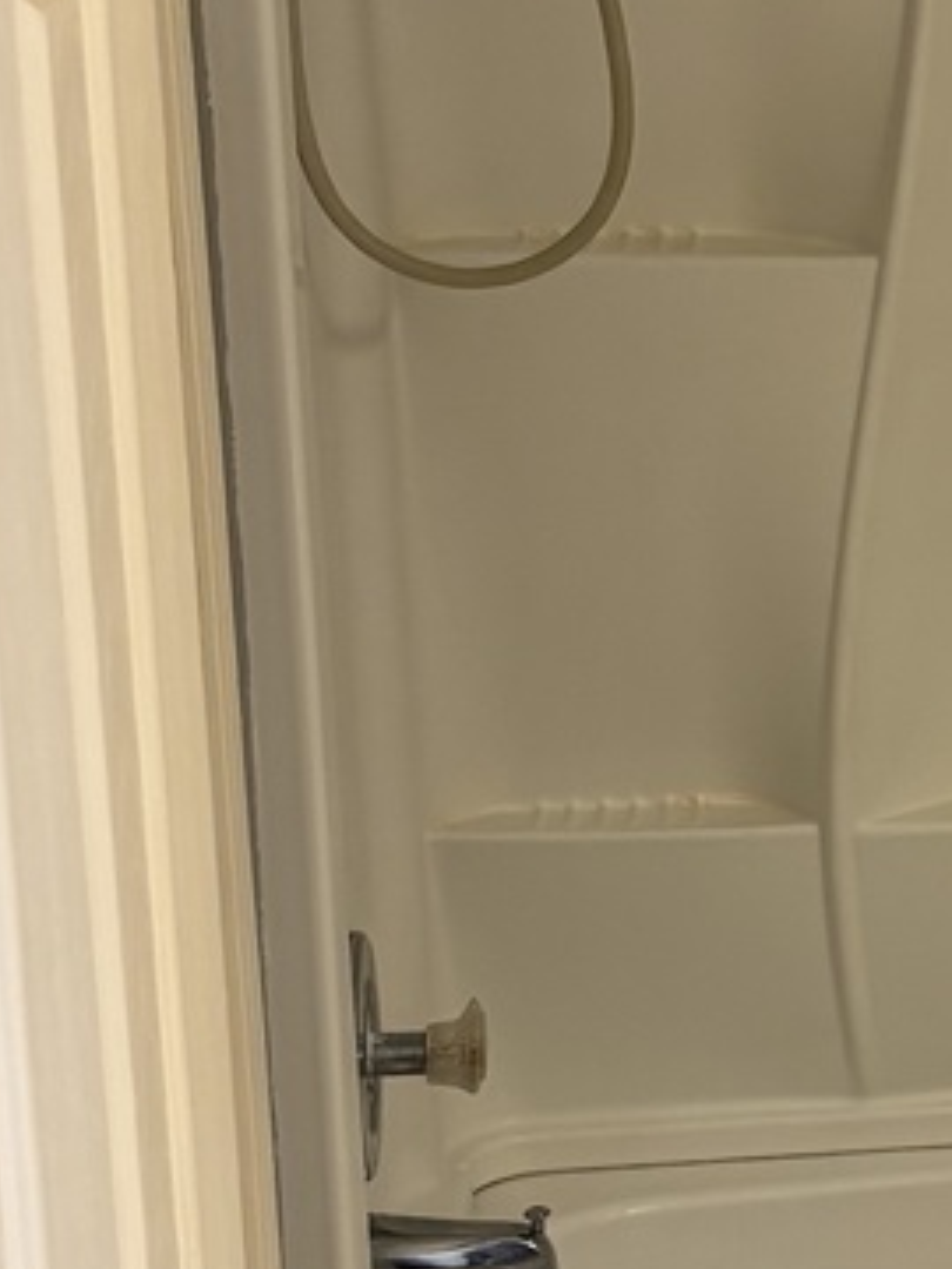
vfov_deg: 18.9
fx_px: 3814
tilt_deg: -14.9
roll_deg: -1.3
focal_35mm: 104
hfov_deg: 13.2
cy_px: 645
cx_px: 1537
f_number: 1.6
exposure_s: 1/60
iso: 125
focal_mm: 5.96
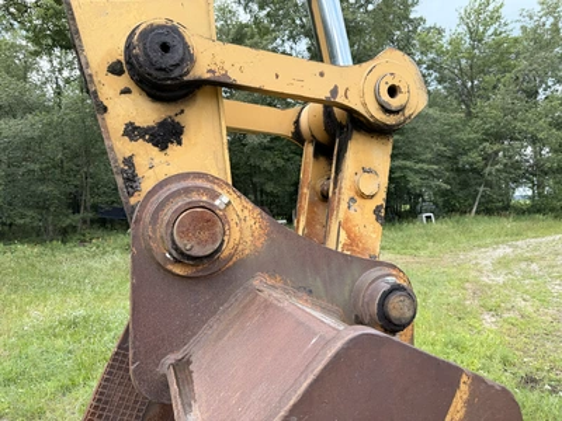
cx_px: 281
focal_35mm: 24
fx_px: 390
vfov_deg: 56.8
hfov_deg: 71.6
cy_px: 210
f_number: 1.78
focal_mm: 6.76
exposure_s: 1/979
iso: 80
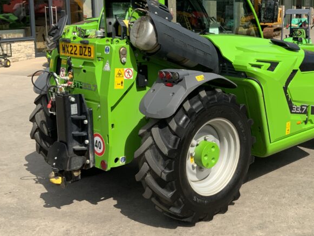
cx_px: 242
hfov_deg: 36.4
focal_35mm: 51
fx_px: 463
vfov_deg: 28.5
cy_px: 91
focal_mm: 3
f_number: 1.8
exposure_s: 1/2427
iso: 16
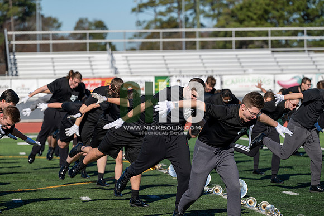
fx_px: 1800
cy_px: 108
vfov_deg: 6.9
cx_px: 162
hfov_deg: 10.3
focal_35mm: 200
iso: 200
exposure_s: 1/2000
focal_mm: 200
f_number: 5
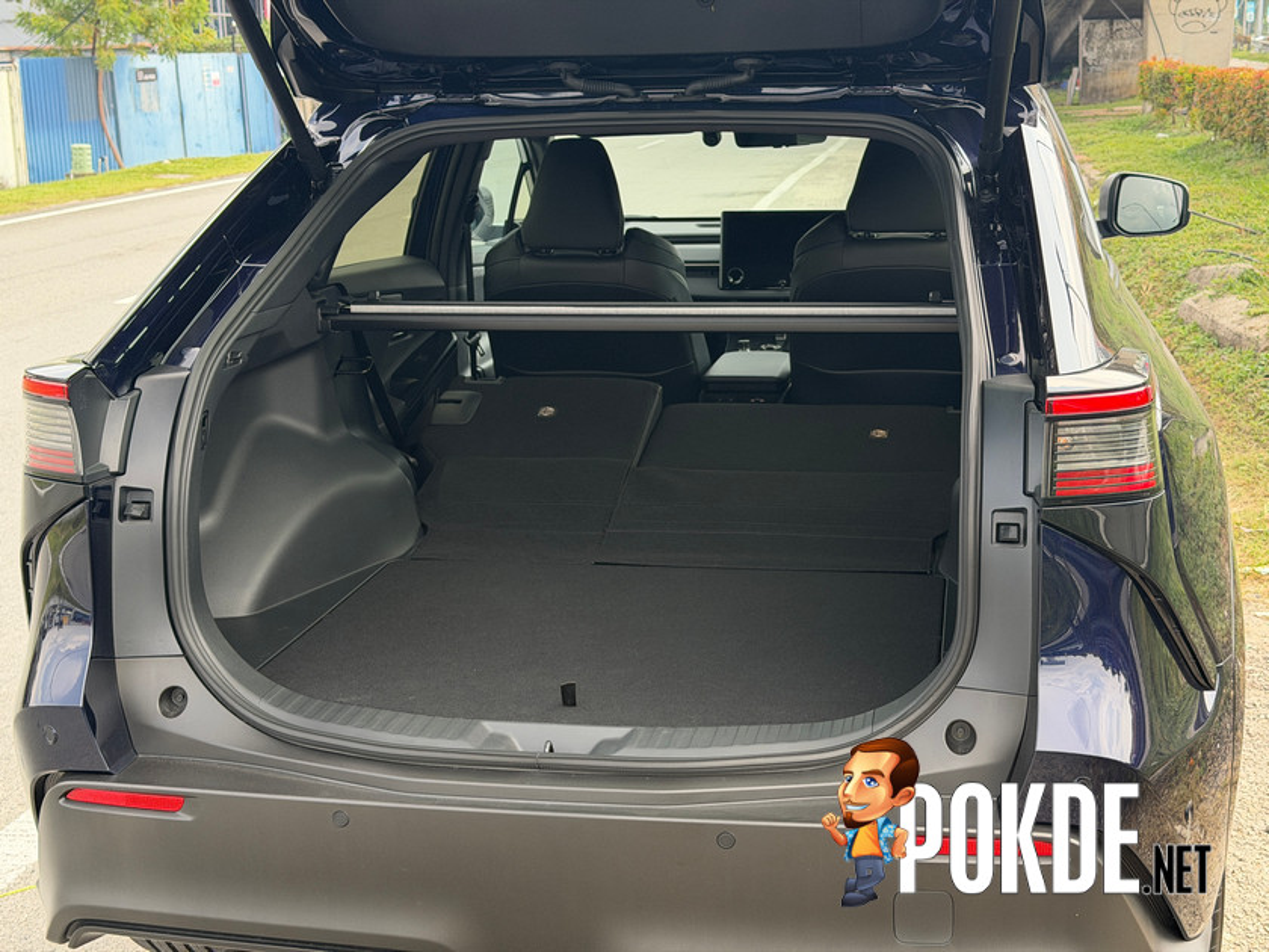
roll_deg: +1.4
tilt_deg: -11.7
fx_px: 1760
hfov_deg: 39.7
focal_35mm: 48
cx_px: 634
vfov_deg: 30.3
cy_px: 476
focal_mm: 6.76
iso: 100
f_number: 1.78
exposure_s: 1/574
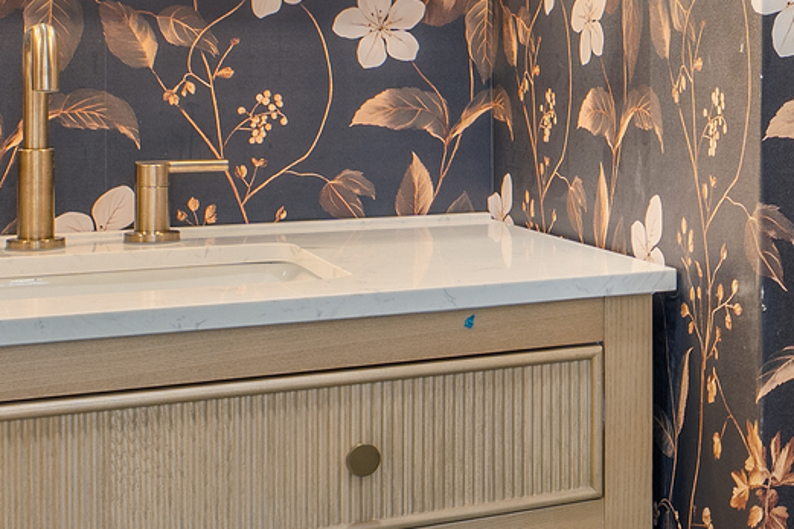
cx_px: 989
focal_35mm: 112
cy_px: 96
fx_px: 2469
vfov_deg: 12.2
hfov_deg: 17.3
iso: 250
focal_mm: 24
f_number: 8
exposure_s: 1.6
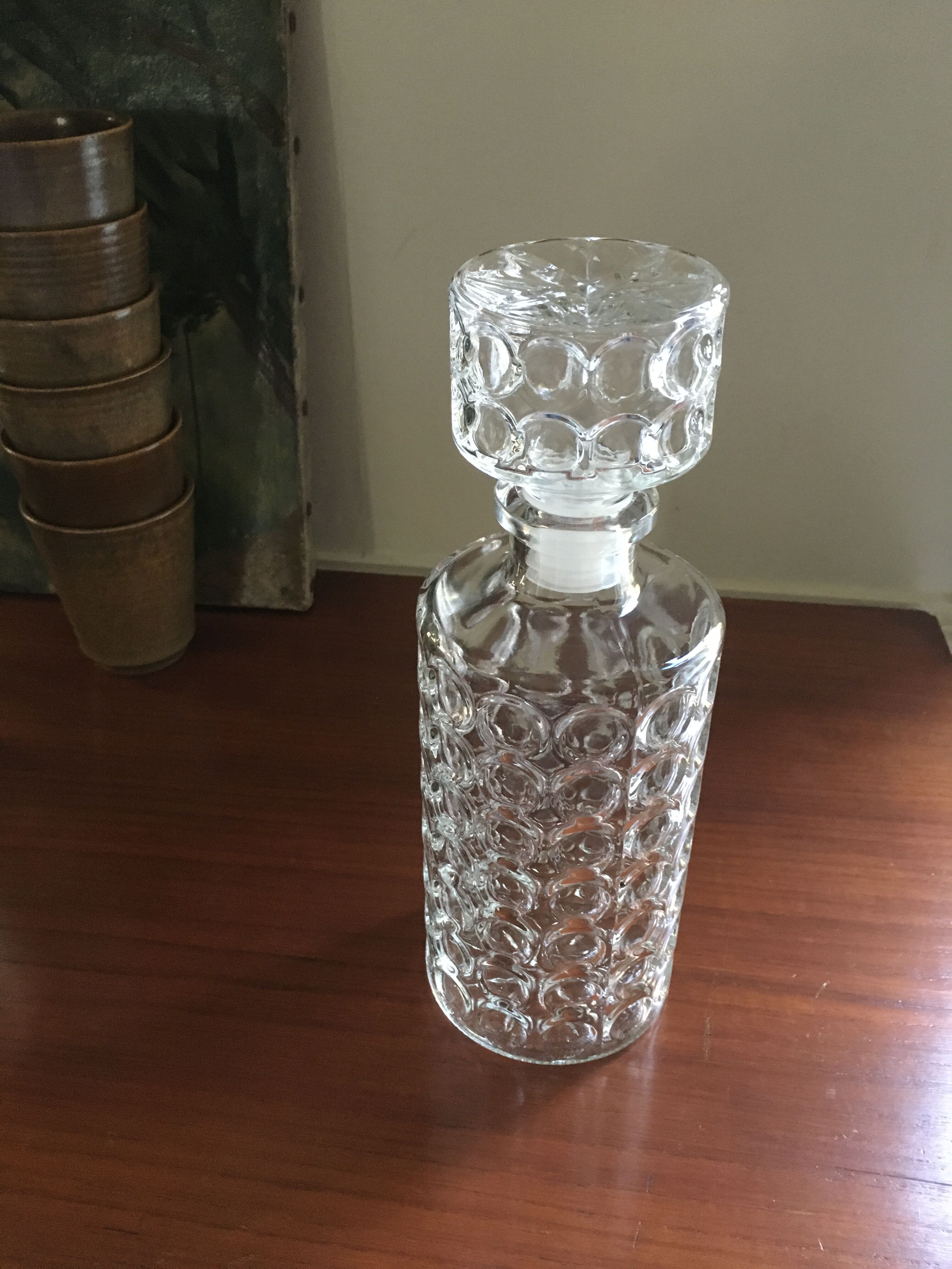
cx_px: 476
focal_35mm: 29
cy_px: 634
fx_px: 1063
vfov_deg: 61.7
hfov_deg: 48.2
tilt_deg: -34.9
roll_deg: +0.6
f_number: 2.2
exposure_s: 1/15
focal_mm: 4.15
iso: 250
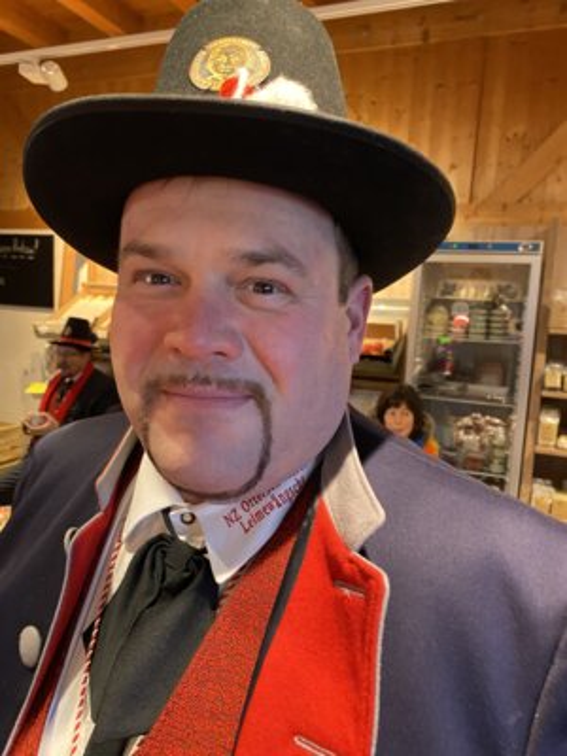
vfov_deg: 67.3
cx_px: 284
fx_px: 568
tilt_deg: -9.0
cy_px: 378
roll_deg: -3.9
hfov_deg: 53.1
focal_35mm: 26
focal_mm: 4.25
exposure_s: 1/33
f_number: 1.8
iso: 400
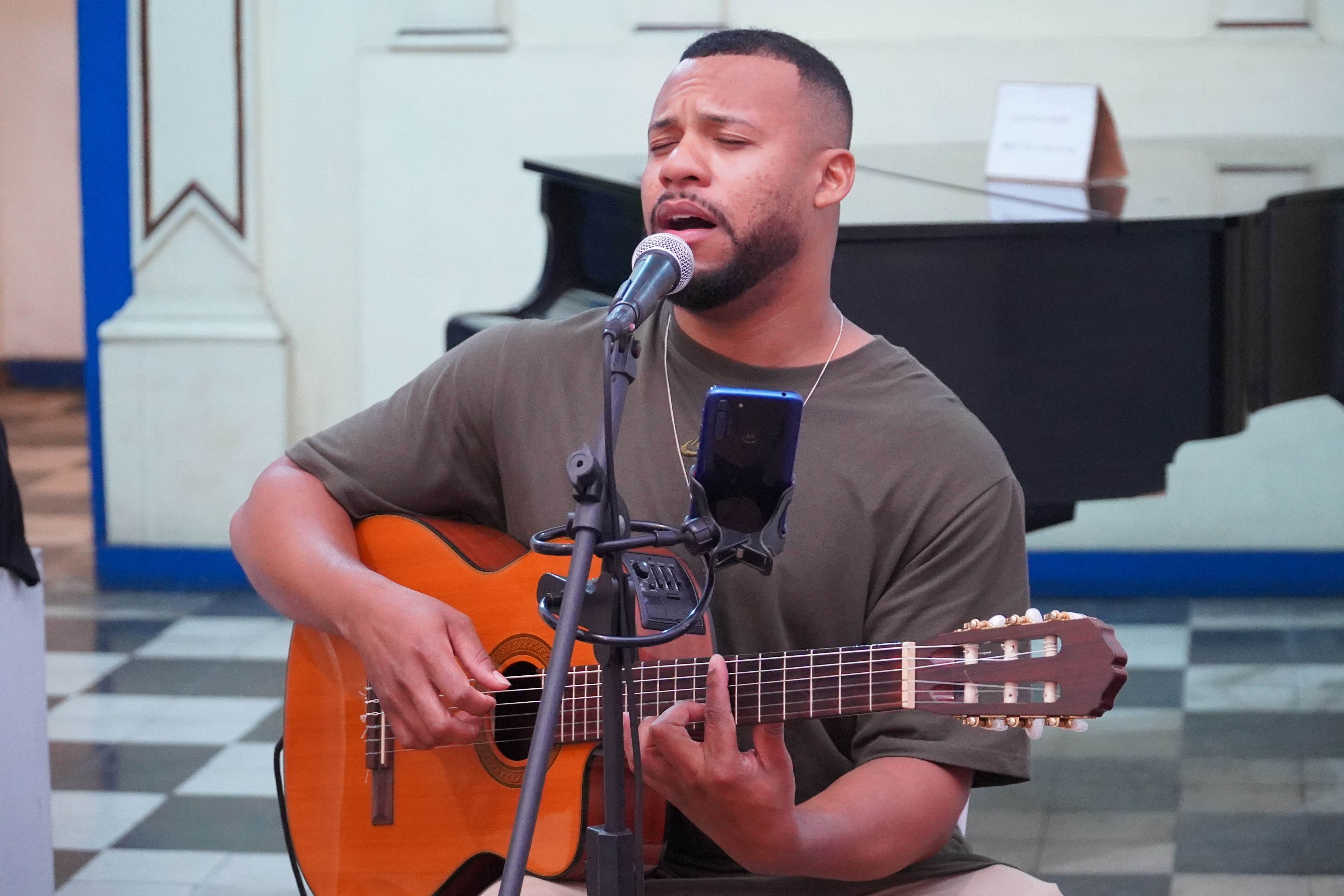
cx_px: 672
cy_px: 448
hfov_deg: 21.7
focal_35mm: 94
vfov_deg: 14.6
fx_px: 3509
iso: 8000
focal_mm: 63
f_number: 4
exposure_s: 1/100
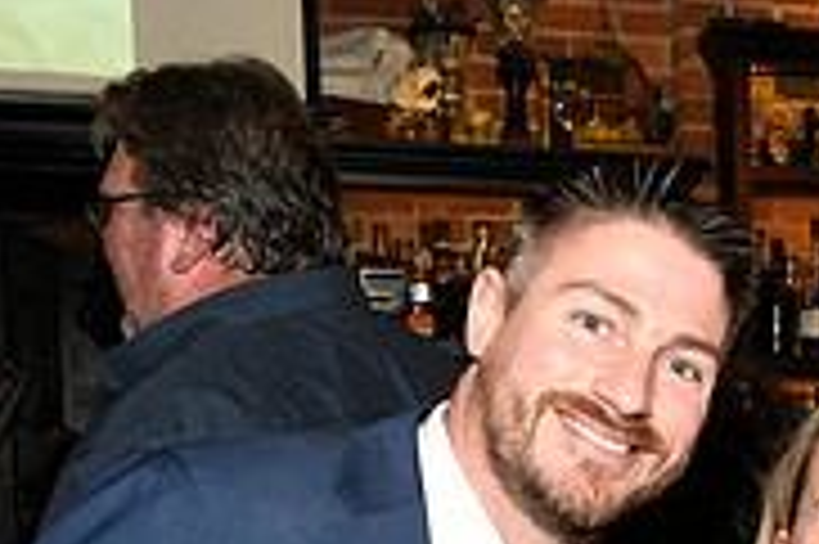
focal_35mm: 99
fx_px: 2250
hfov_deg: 19.8
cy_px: 856
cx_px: 891
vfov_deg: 12.9
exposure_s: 1/60
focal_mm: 31
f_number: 11
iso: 6400
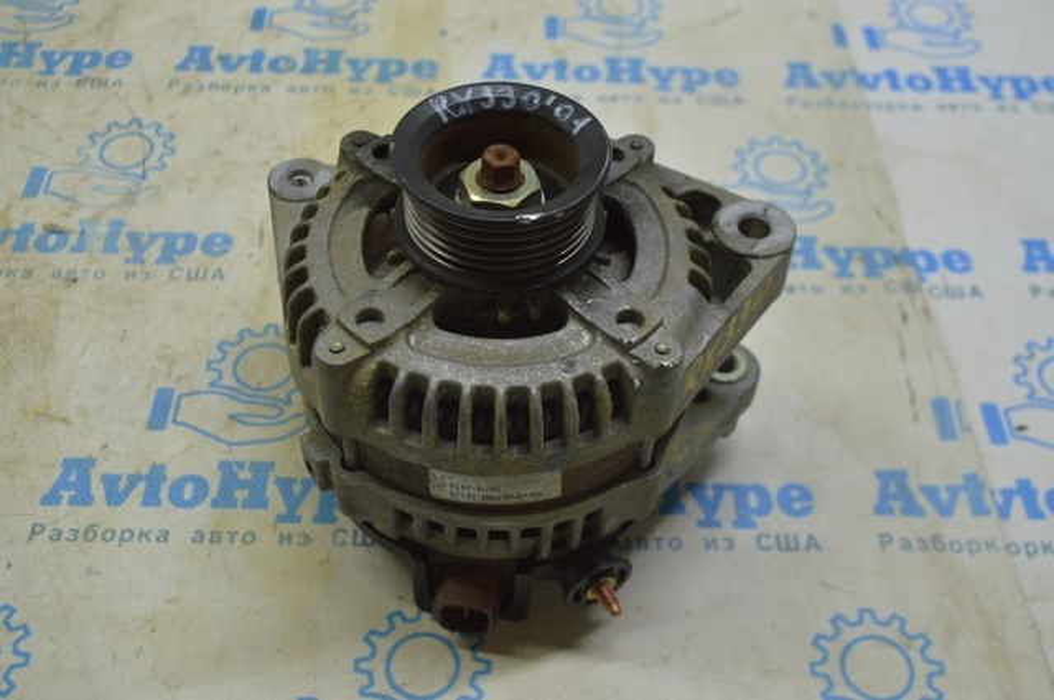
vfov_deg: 31.8
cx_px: 527
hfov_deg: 46.5
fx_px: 1228
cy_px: 350
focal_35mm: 42
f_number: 5.6
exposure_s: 1/40
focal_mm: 28
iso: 400
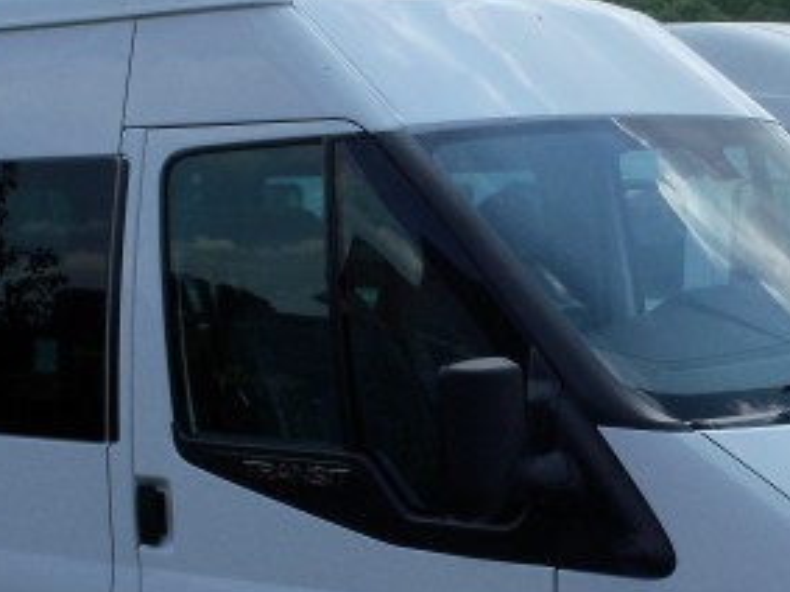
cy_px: 374
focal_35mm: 85
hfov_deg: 22.6
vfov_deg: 17.3
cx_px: 678
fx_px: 1939
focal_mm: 8.3
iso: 80
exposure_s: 1/400
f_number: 5.8
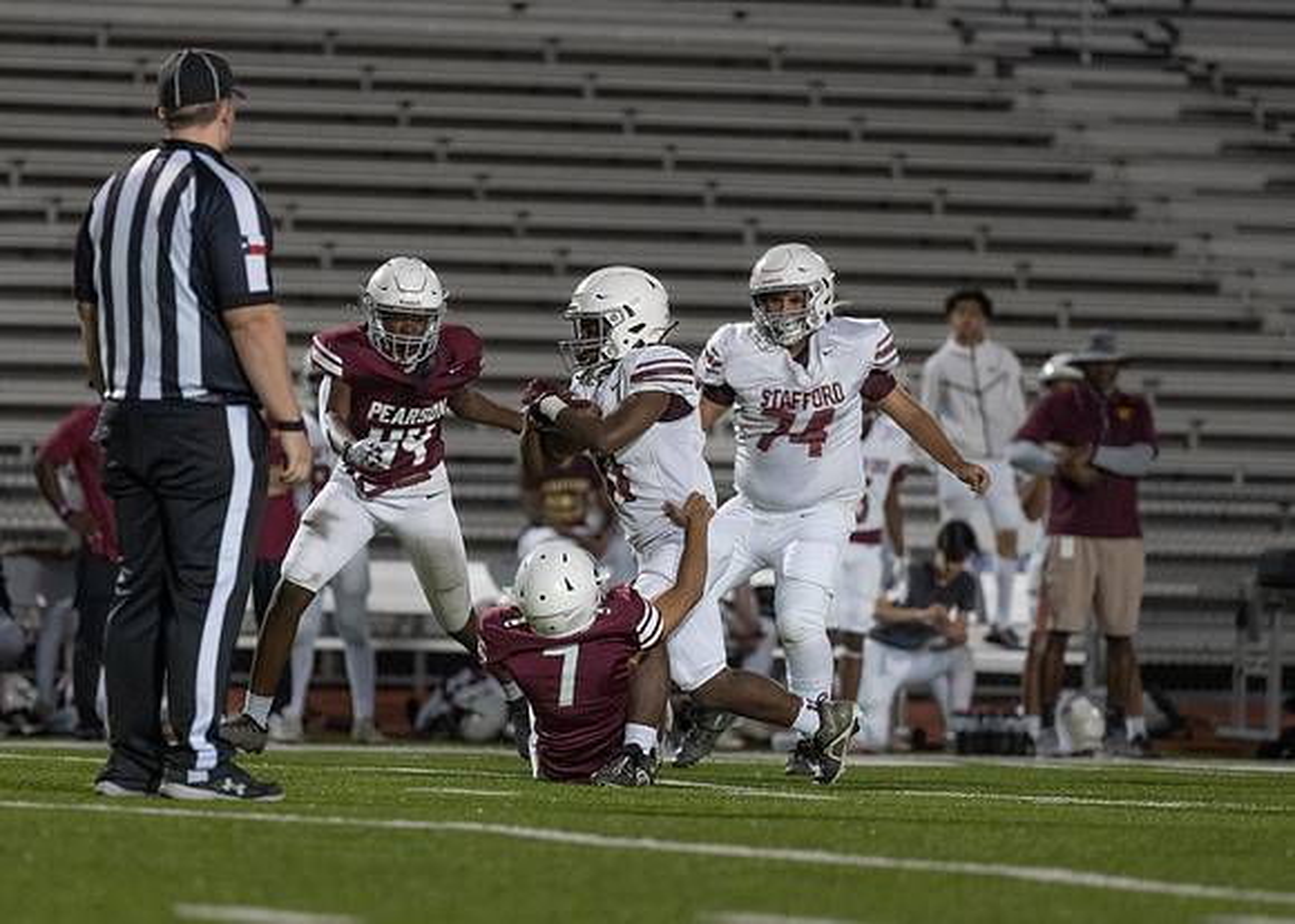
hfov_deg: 5.5
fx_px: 13585
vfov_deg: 3.9
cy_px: 436
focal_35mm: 369
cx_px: 593
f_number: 2.8
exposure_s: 1/1000
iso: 1600
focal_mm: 200
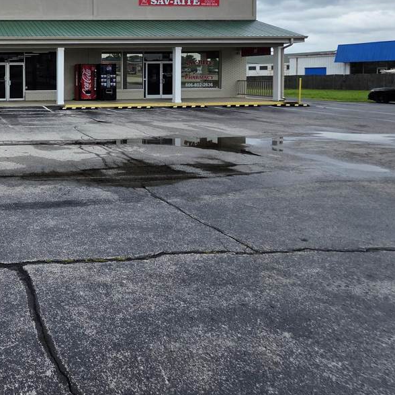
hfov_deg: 47.7
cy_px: 90
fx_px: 323
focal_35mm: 25
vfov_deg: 59.0
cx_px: -28
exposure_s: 1/3333
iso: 40
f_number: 1.9
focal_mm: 2.2
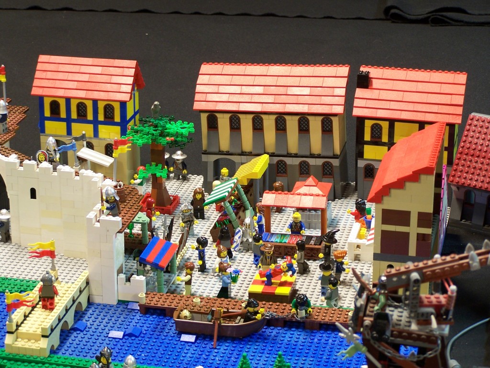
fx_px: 1331
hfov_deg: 20.9
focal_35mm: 94
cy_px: 184
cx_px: 245
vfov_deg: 15.7
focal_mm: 15.6
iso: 80
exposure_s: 1/4
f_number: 3.2
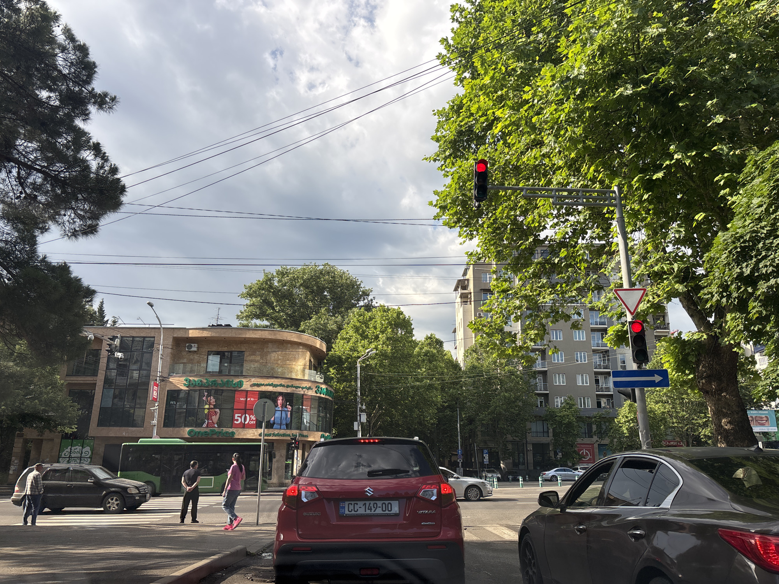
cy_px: 292
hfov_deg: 67.3
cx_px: 390
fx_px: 585
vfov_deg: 53.1
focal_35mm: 26
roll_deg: +0.0
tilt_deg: +14.5
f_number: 1.6
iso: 50
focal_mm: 5.96
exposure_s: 1/1845
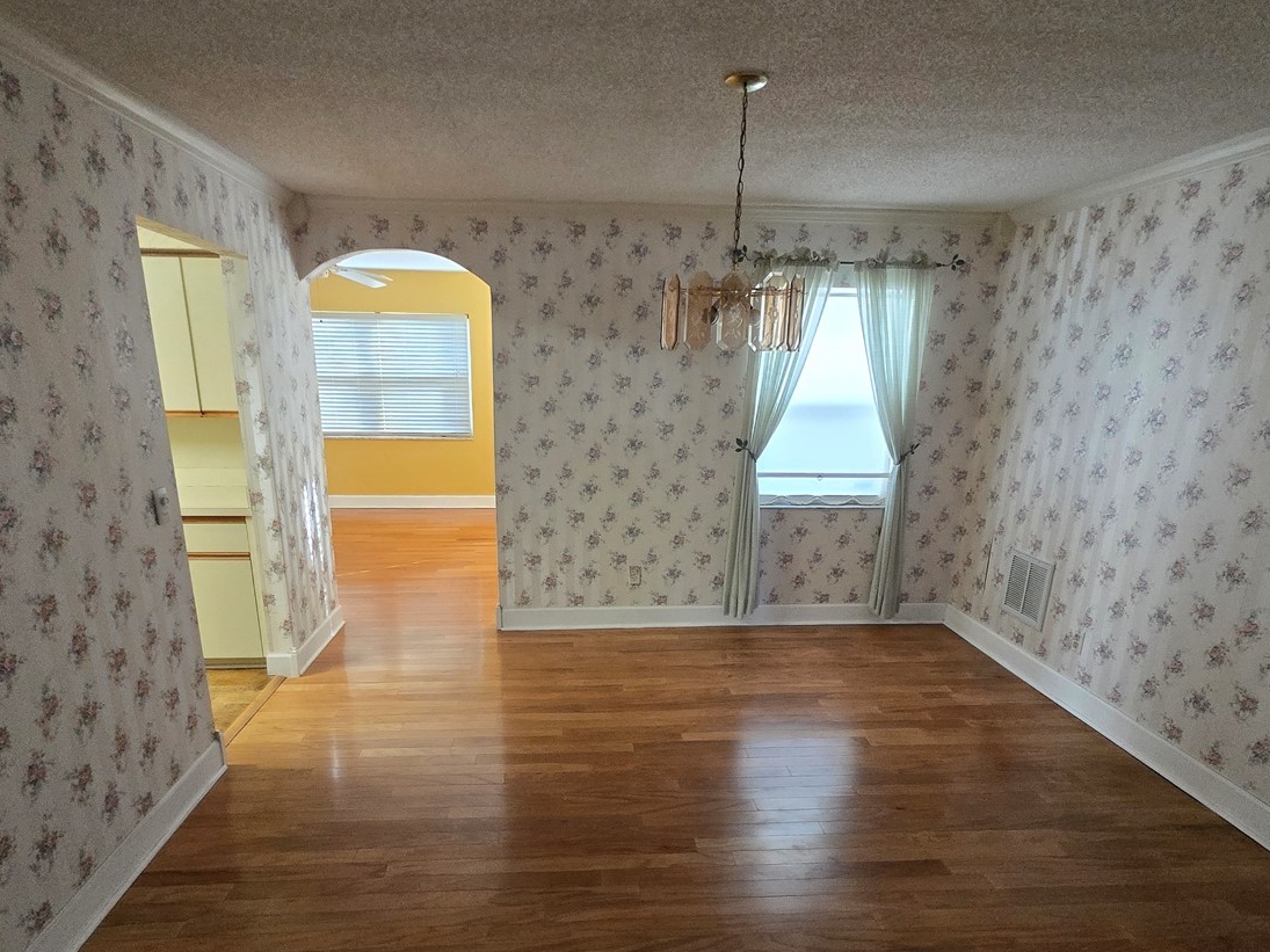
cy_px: 580
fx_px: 697
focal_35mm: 19
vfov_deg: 67.9
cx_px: 597
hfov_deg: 84.6
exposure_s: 1/60
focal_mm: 1.7
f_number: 2.2
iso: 500
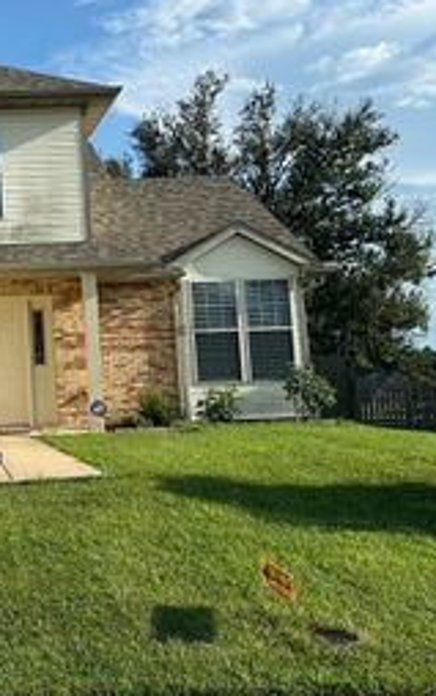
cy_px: 267
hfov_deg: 24.3
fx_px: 950
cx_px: -30
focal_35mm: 50
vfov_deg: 40.0
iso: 80
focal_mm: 6.86
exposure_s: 1/3861
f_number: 1.78
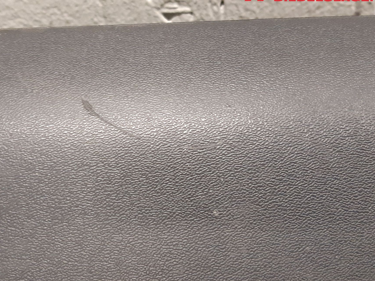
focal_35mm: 31
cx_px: 155
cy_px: 132
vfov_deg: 45.4
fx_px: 336
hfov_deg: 58.0
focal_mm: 3.93
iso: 200
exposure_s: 1/25
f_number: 1.7
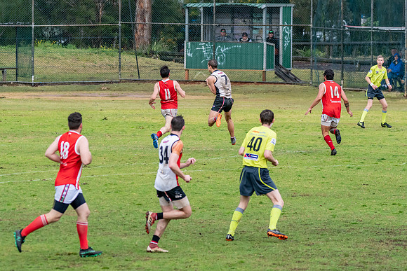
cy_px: 132
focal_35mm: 386
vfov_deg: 3.6
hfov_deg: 5.3
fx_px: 4360
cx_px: 209
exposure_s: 1/1250
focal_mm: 240
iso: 1250
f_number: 7.1
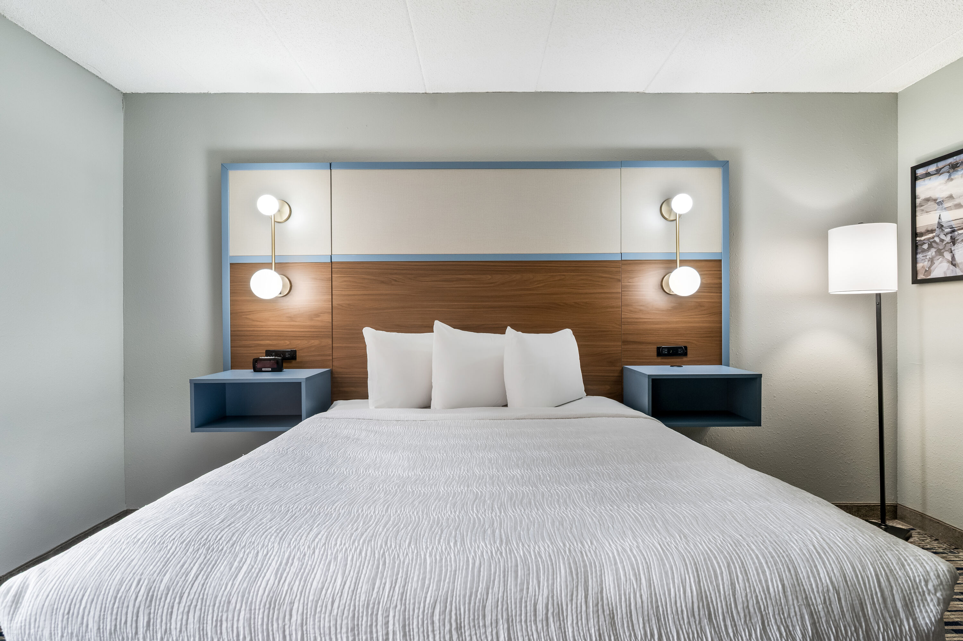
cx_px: 482
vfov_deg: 65.9
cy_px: 320
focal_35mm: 18
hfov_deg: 88.5
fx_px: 495
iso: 500
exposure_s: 1/8
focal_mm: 18.5
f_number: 8
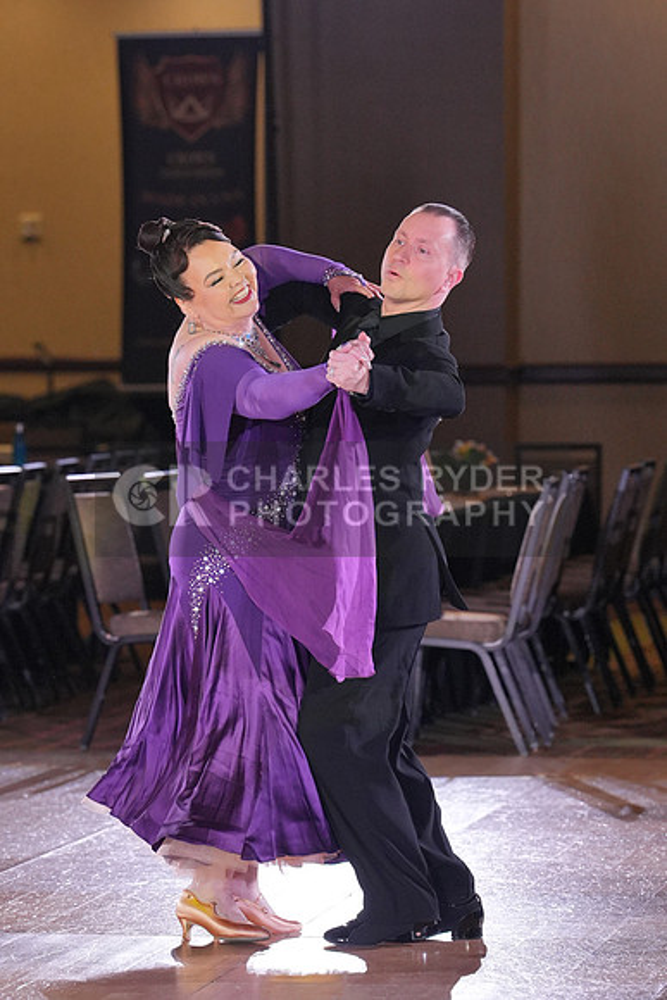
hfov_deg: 6.1
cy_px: 500
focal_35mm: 225
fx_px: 6249
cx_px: 334
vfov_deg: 9.1
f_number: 4
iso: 2000
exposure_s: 1/400
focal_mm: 150
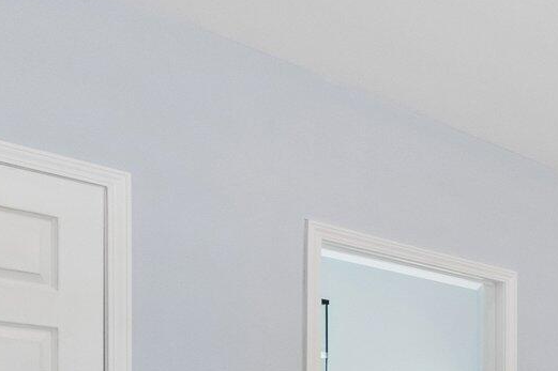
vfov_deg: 21.4
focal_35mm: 59
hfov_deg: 23.3
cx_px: 931
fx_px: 914
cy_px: 445
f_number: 7.1
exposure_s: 1/60
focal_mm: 15
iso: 1000
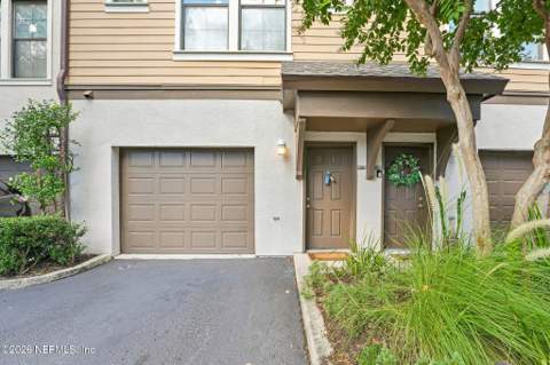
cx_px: 275
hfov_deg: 104.3
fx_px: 214
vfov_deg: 81.1
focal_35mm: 14
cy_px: 182
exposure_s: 1/20
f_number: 9
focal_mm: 14
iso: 100
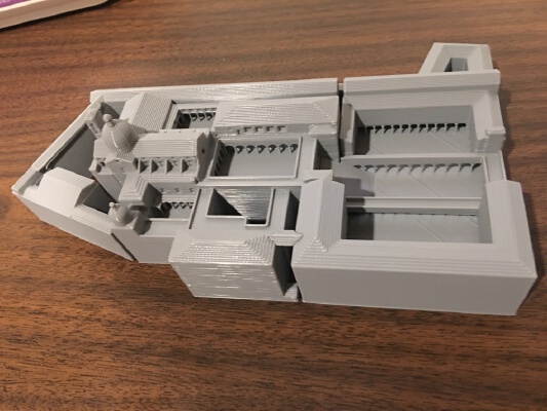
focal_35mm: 29
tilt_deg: -53.2
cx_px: 274
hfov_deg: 61.6
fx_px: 458
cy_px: 206
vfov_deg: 48.2
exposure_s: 1/4
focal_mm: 4.15
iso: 125
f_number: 2.2
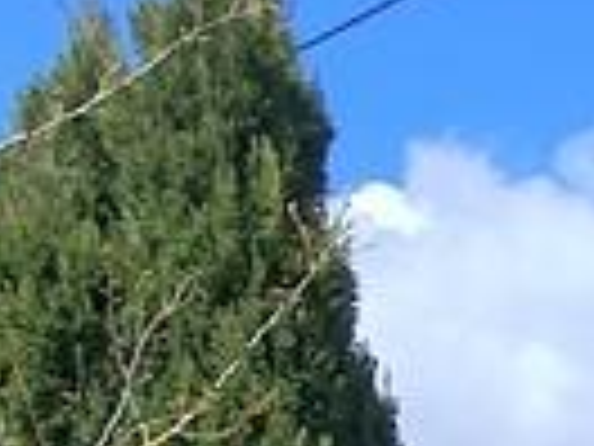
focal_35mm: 101
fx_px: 1733
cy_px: 955
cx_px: 1251
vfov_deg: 12.5
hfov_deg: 15.1
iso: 50
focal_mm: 1.8
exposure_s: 1/984
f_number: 2.2
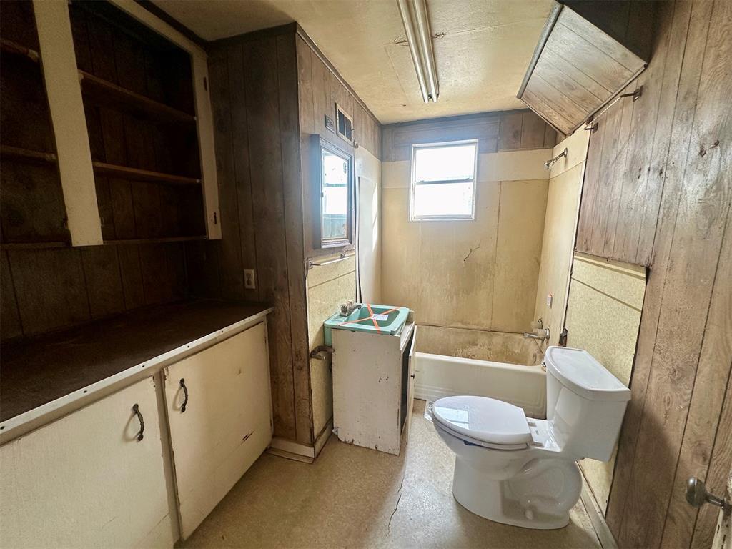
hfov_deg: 102.1
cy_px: 274
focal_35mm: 14
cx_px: 366
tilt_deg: -9.5
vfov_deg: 85.7
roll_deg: +0.1
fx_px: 296
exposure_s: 1/99
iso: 125
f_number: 2.2
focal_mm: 2.22
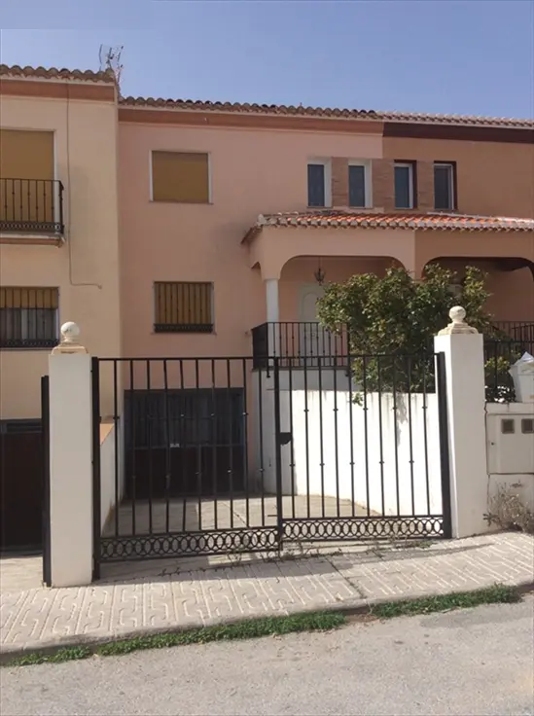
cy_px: 358
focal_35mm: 32
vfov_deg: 56.9
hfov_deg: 44.0
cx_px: 267
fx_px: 660
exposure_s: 1/1789
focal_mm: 3.3
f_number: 2.4
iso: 32
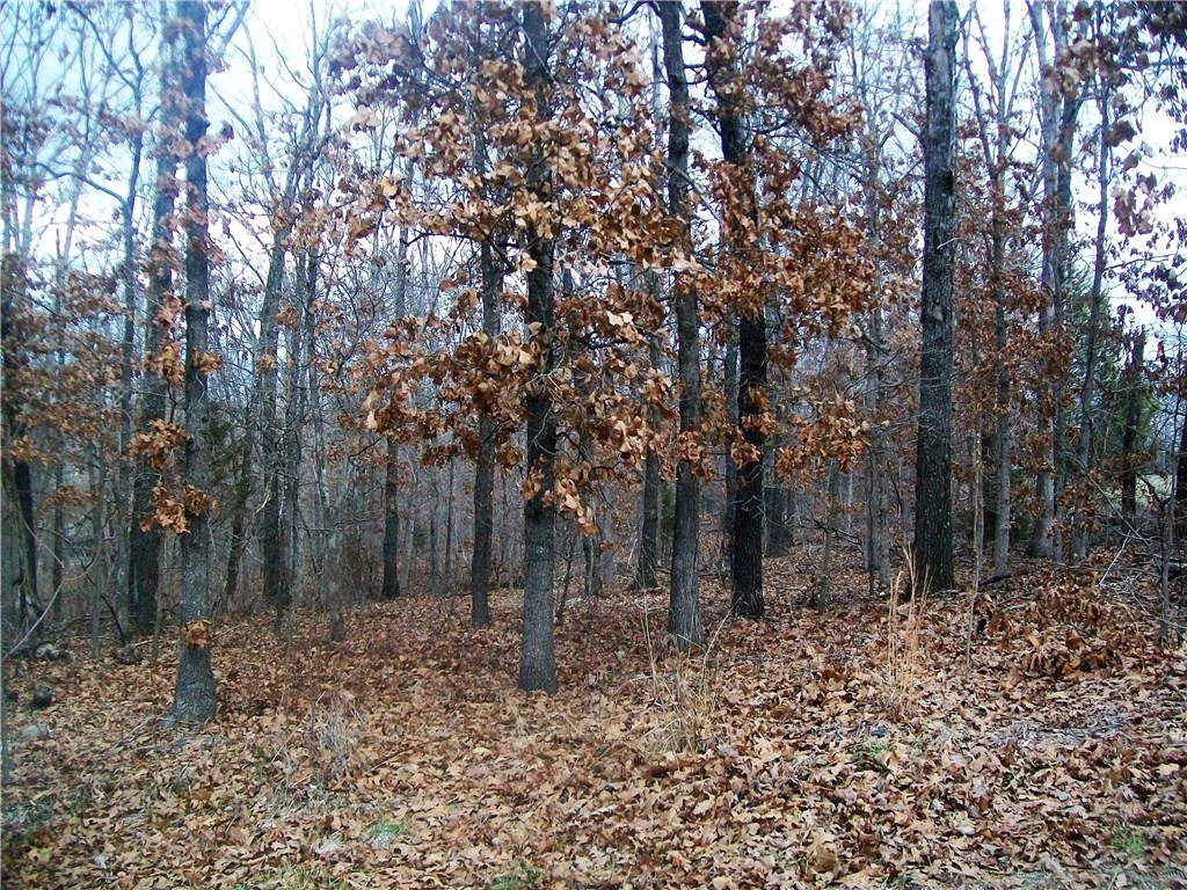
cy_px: 445
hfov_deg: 54.0
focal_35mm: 34
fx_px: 1166
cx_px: 594
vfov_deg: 41.8
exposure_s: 1/500
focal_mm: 6.1
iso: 319
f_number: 2.7
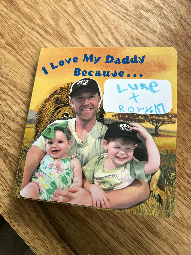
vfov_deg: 67.3
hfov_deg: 53.1
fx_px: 191
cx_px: 96
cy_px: 128
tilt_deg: -76.1
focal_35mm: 26
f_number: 1.5
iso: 125
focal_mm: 5.7
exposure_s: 1/107
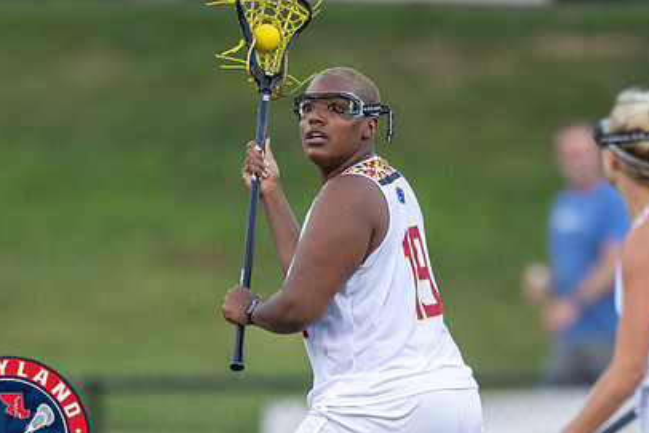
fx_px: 21207
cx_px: 309
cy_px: 527
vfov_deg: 1.2
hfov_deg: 1.8
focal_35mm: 1176
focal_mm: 400
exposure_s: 1/1250
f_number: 2.8
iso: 1000
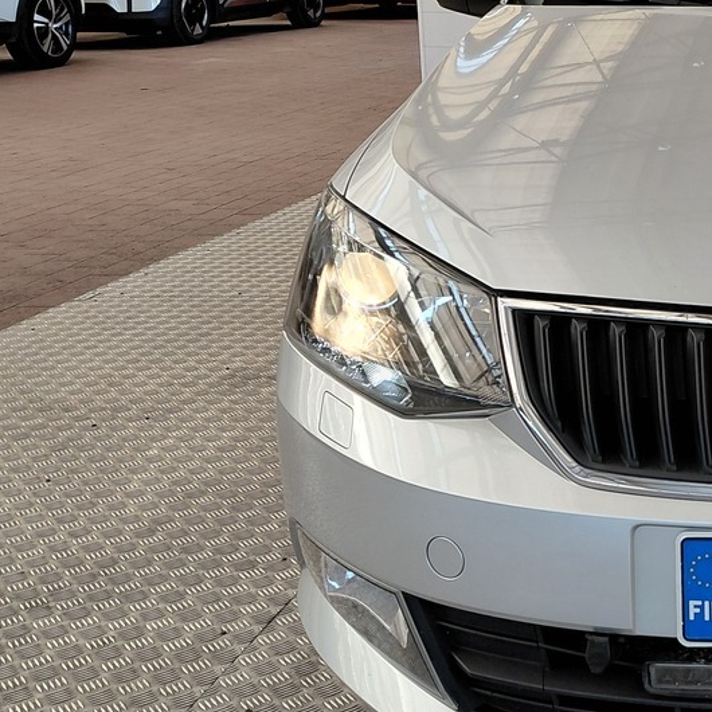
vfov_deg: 28.3
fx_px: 1396
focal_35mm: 60
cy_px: 210
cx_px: 892
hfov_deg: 25.2
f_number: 1.8
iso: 50
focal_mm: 4.69
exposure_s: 1/203
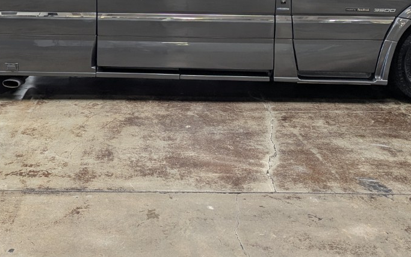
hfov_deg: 38.2
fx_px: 583
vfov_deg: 23.8
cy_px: -2
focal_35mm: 52
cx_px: 122
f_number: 1.85
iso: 46
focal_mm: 6.81
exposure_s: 1/105
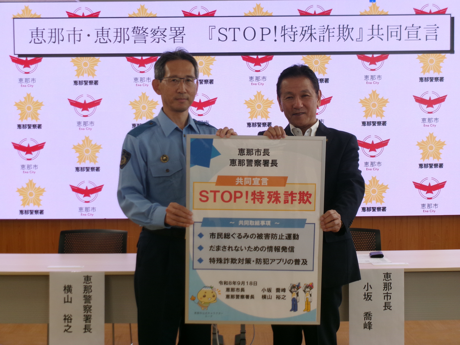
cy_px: 172
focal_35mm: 64
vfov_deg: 22.9
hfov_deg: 30.3
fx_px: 850
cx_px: 230
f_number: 5.2
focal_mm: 11.5
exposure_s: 1/34
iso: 154
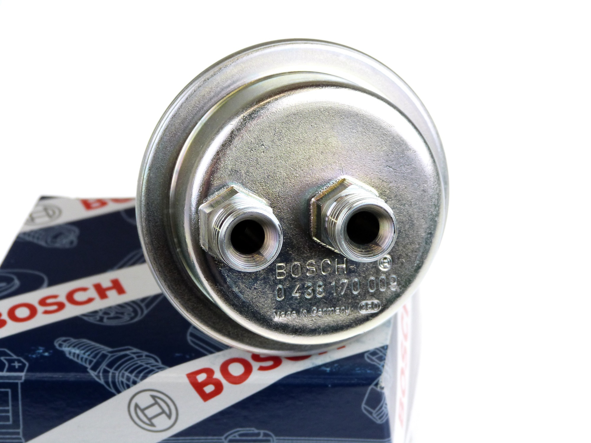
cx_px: 296
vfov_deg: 14.9
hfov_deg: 19.8
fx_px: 1690
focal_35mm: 99
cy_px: 222
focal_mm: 17.9
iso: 200
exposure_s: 1/200
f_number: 3.5
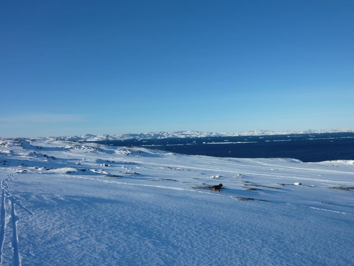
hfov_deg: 69.4
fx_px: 256
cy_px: 133
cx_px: 177
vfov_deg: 54.9
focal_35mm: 25
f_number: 5.6
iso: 80
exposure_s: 1/500
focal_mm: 4.1
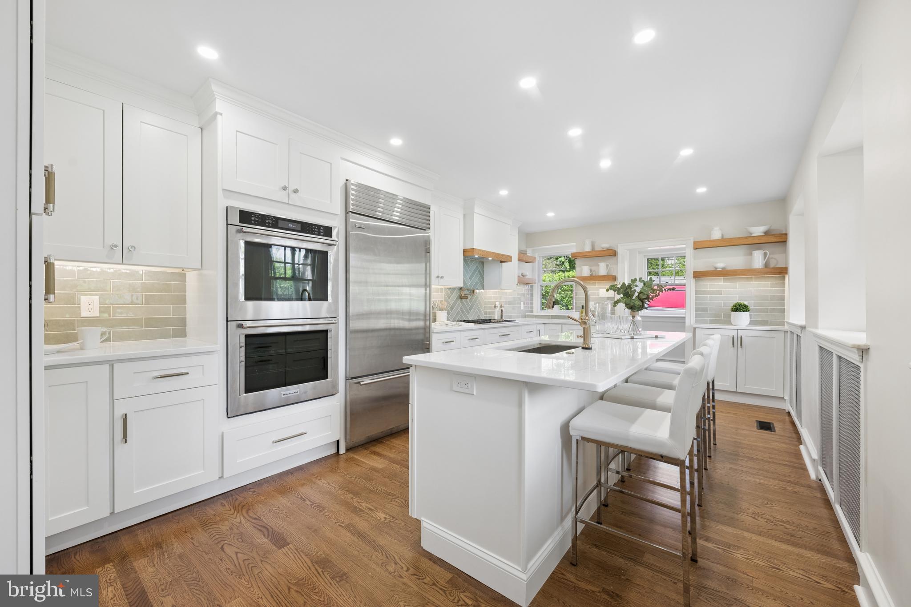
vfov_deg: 81.2
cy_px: 304
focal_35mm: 14
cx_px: 456
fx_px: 354
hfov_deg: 104.3
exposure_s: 1/60
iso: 500
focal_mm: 14
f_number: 7.1
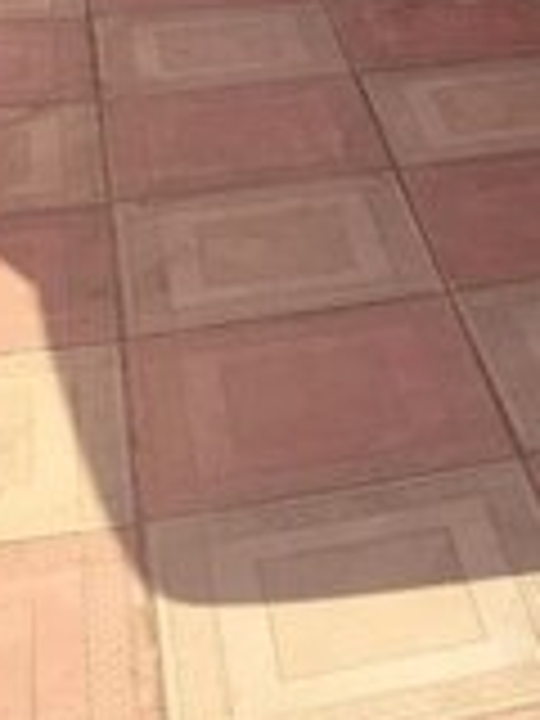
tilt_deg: -18.5
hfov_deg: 15.3
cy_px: -50
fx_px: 1872
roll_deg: -1.3
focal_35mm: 90
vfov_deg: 20.8
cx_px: 774
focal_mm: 4.15
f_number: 2.2
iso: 32
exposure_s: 1/2198
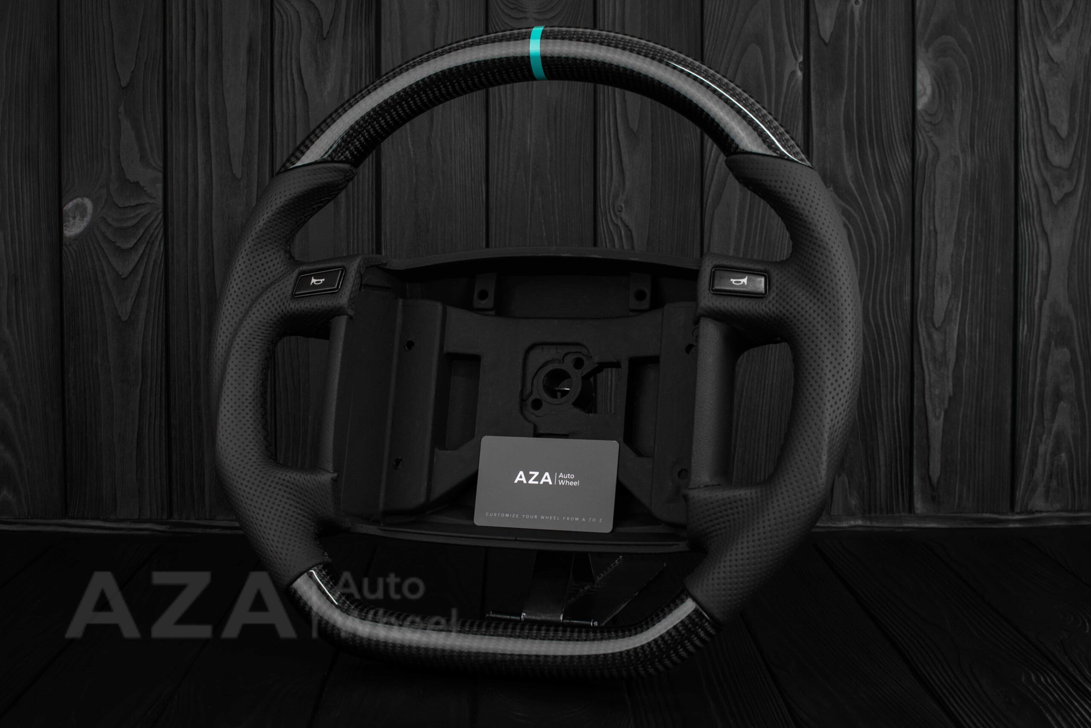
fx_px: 1591
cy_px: 364
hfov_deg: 37.8
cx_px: 546
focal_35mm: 52
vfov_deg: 25.8
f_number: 6.3
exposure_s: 1/125
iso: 500
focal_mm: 35
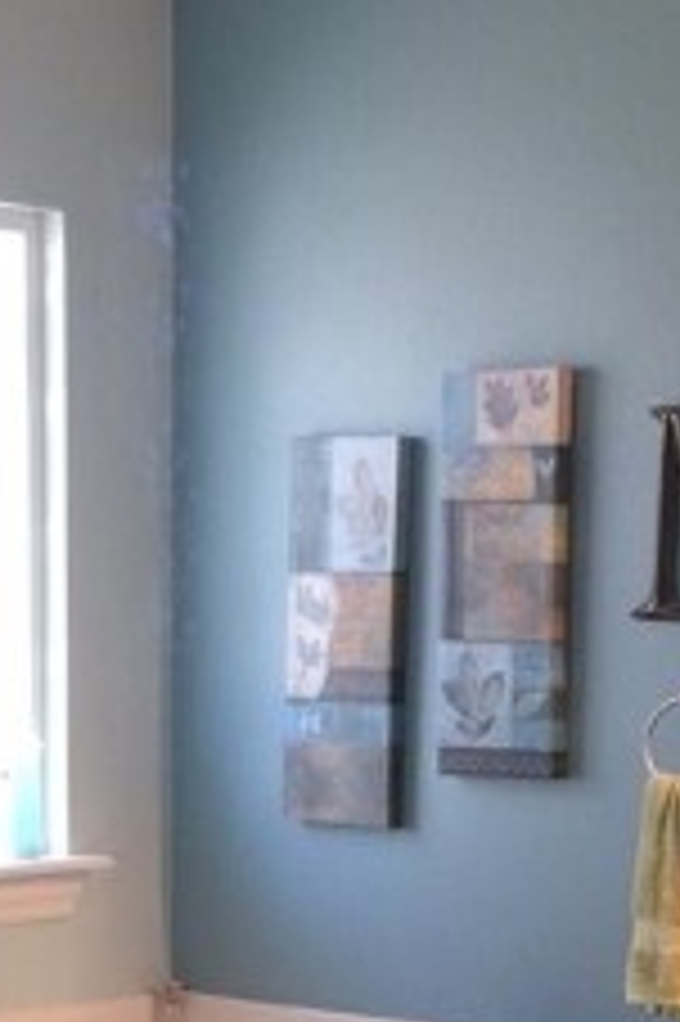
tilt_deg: -8.2
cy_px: 999
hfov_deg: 13.4
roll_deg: -1.2
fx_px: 2894
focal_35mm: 102
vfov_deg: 19.5
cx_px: 369
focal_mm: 4.15
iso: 32
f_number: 2.2
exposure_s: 1/15
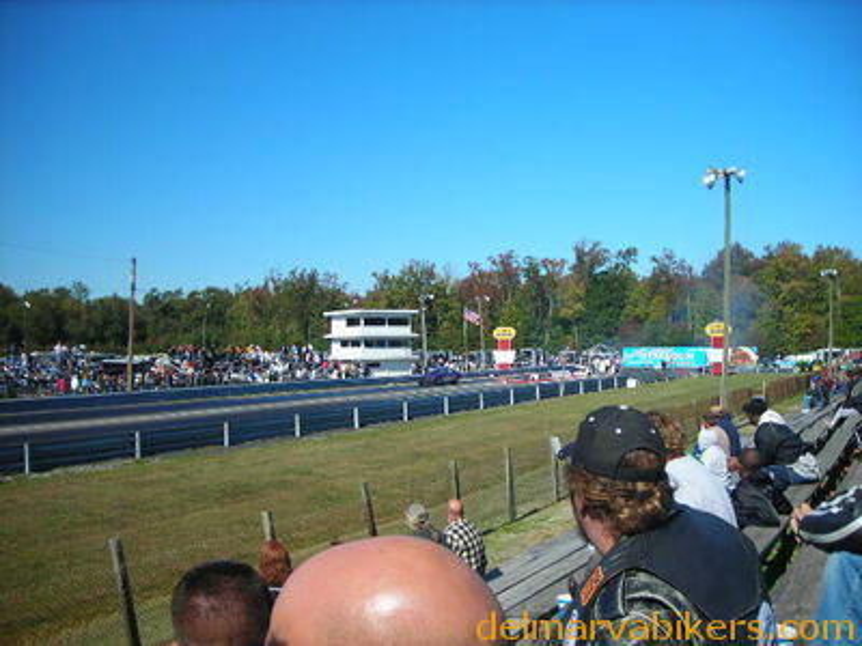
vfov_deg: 37.7
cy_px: 323
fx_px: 946
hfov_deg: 49.0
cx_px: 431
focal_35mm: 38
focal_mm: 6.3
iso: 50
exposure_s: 1/160
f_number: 6.4
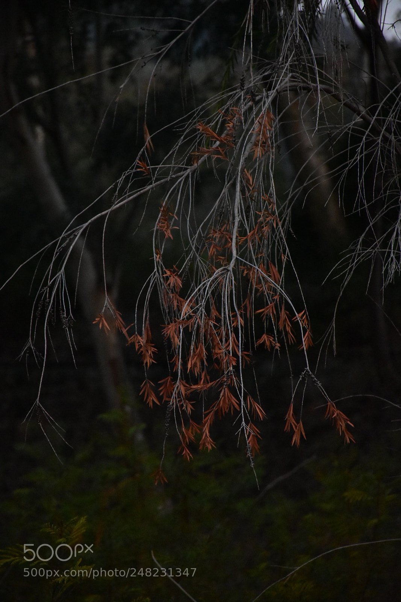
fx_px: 3508
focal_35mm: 210
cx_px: 200
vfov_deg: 9.8
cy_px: 301
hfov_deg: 6.5
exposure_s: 1/800
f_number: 5.6
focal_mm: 140
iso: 6400
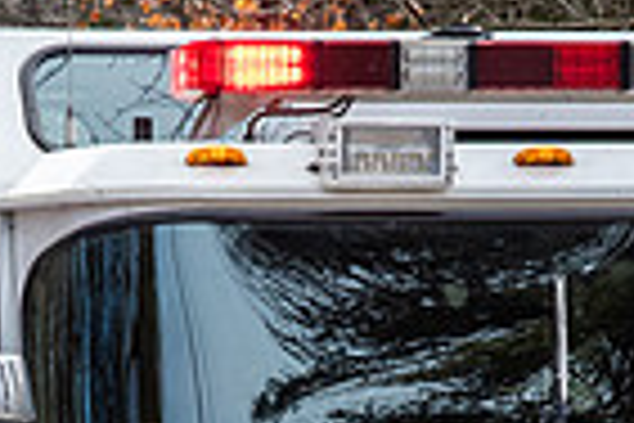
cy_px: 777
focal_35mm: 424
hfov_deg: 4.9
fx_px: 7467
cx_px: 298
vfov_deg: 3.2
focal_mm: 56
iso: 400
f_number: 7.1
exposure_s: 1/320
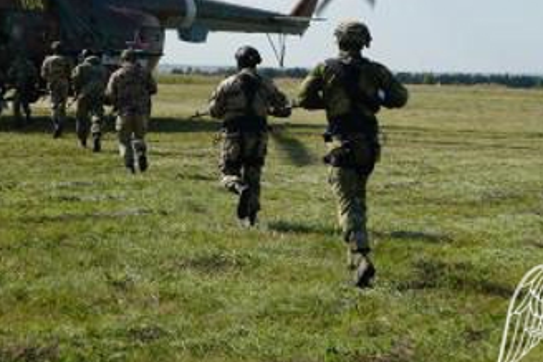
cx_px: 84
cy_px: 0
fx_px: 1707
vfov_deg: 12.0
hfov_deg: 17.9
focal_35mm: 113
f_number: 5.6
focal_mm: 33
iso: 100
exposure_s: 1/640
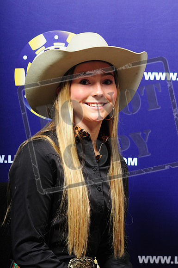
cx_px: 89
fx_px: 781
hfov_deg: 13.0
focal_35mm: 105
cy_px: 134
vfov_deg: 19.5
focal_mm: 70
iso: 400
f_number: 5
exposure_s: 1/250
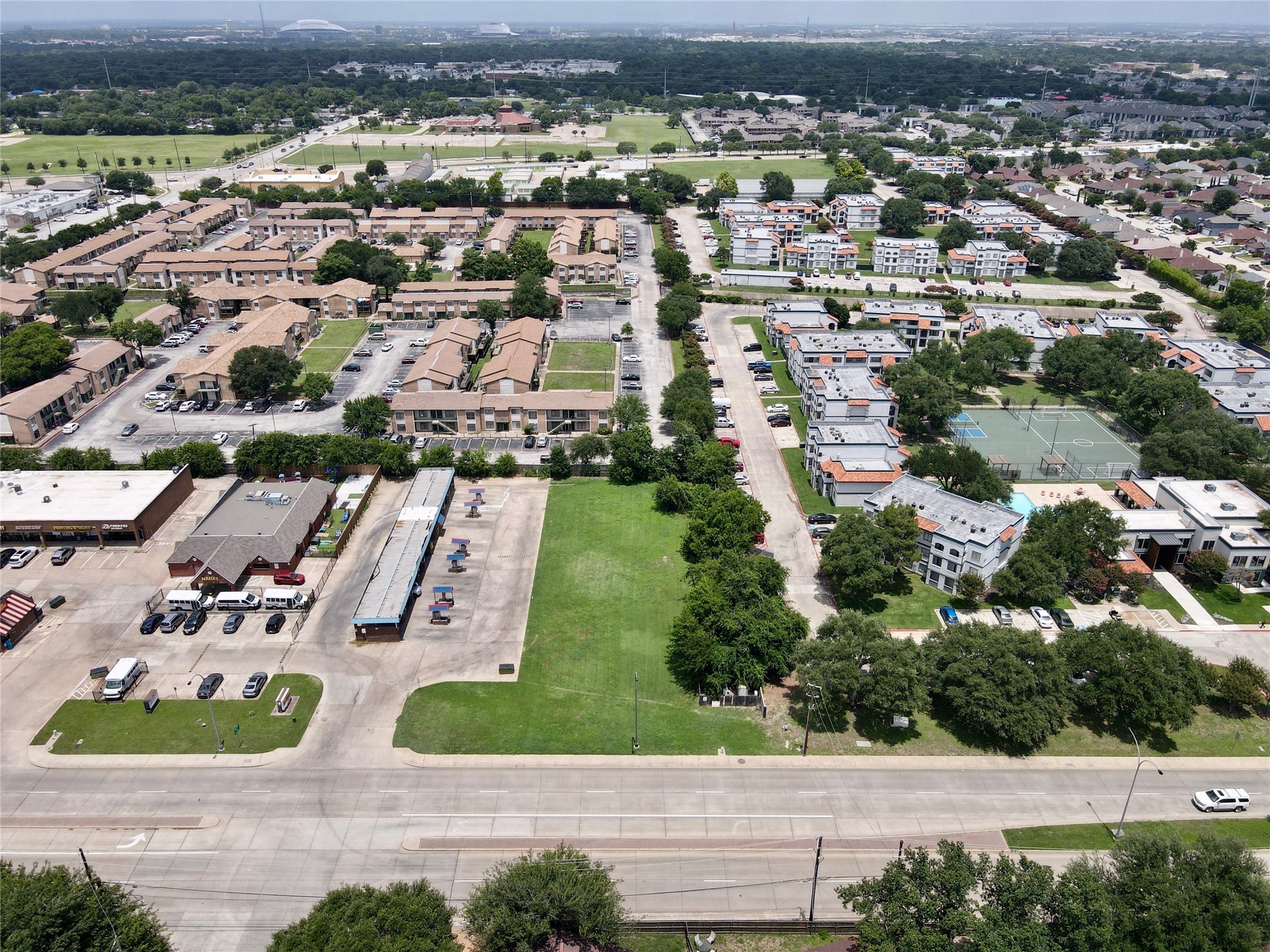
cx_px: 635
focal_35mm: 24
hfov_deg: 71.6
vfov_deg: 56.8
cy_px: 476
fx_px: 881
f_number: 2.8
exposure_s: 1/1000
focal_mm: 4.5
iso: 110
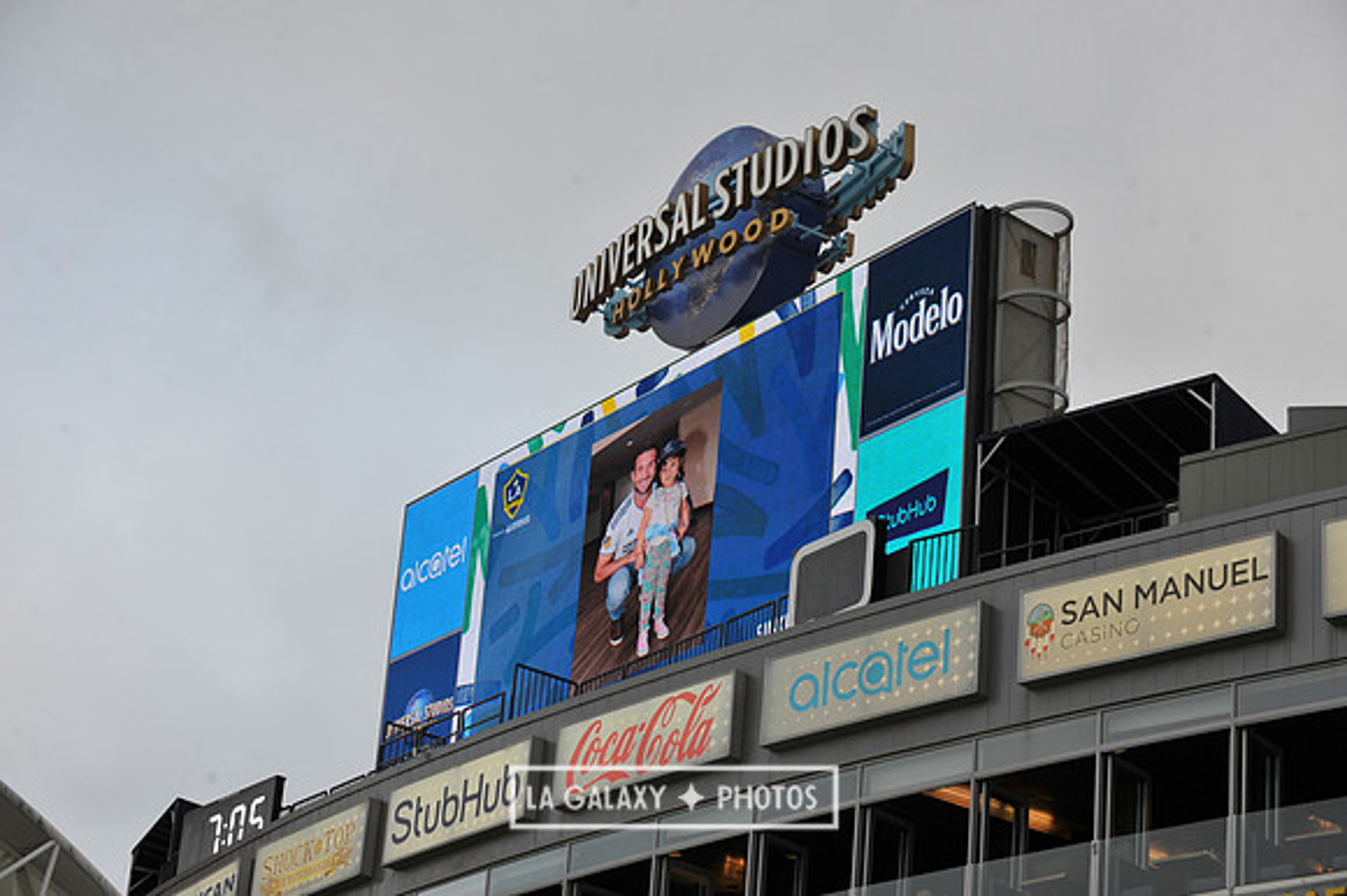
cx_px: 674
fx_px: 3365
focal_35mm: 90
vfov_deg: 15.2
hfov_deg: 22.6
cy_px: 448
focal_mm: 90
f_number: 7.1
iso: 400
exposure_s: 1/200
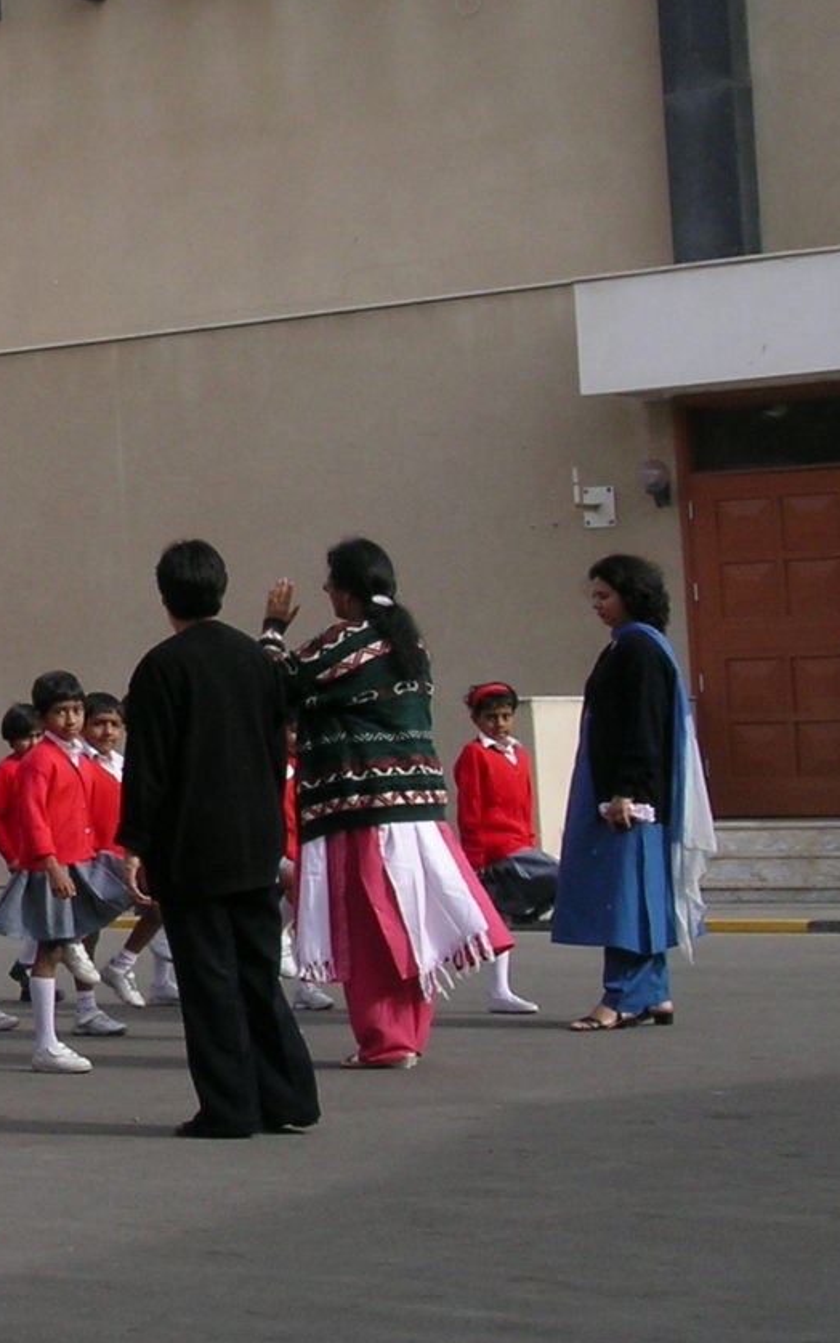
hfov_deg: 12.0
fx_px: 3735
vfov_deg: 20.3
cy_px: 474
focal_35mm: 102
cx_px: -584
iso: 50
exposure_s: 1/225
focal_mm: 8.7
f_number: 6.4
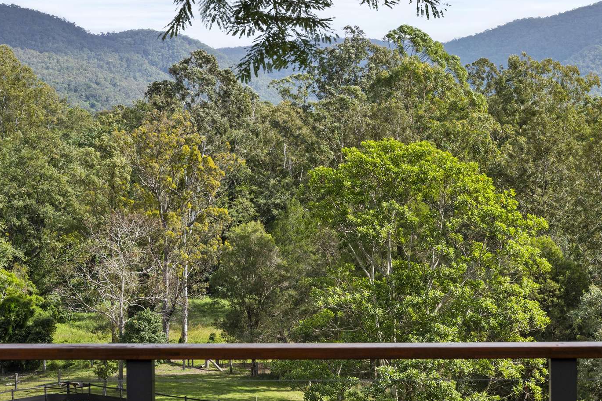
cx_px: 383
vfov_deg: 14.5
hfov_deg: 21.6
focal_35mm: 94
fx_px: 1571
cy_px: 138
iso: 320
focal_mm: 67
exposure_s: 1/400
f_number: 11
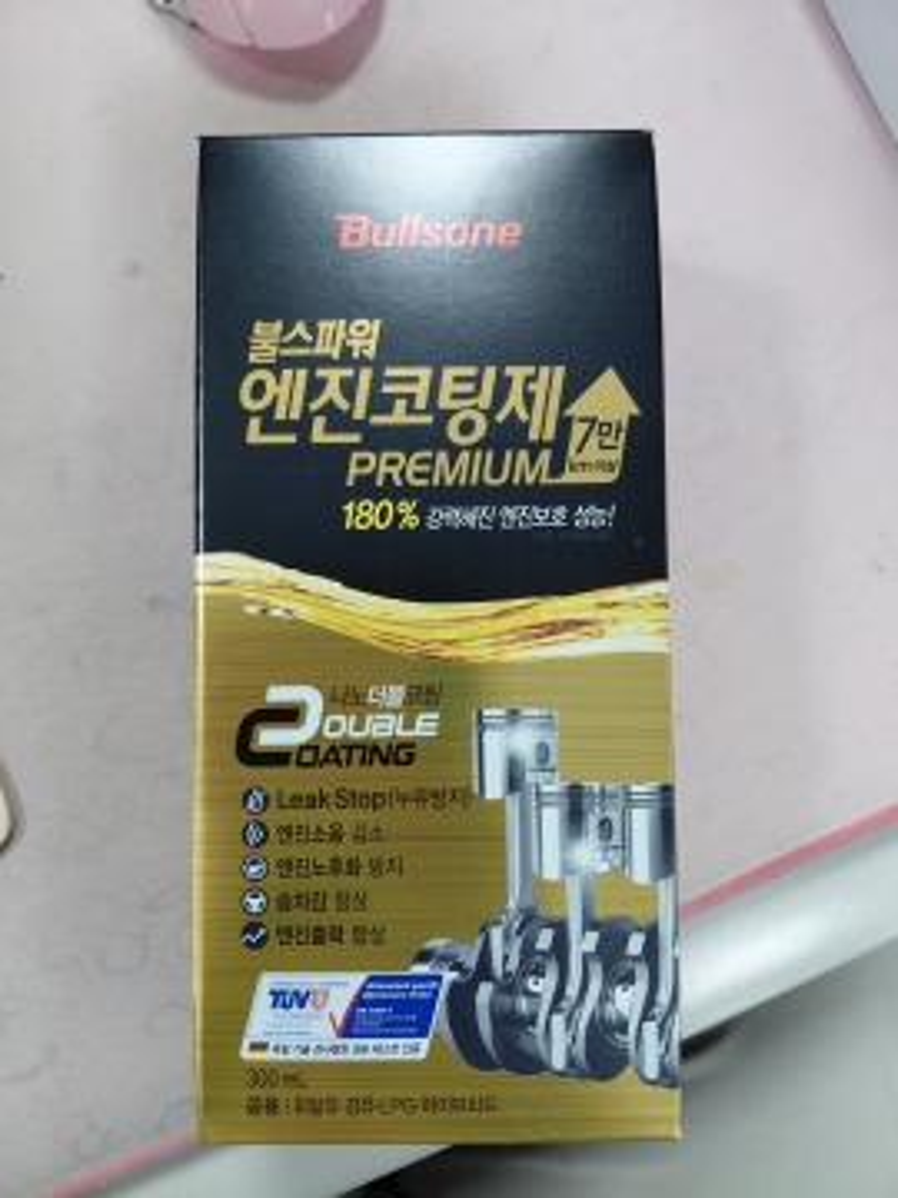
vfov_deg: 69.4
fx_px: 865
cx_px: 449
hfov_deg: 54.9
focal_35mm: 25
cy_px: 599
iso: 160
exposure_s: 1/60
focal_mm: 4.69
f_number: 1.8
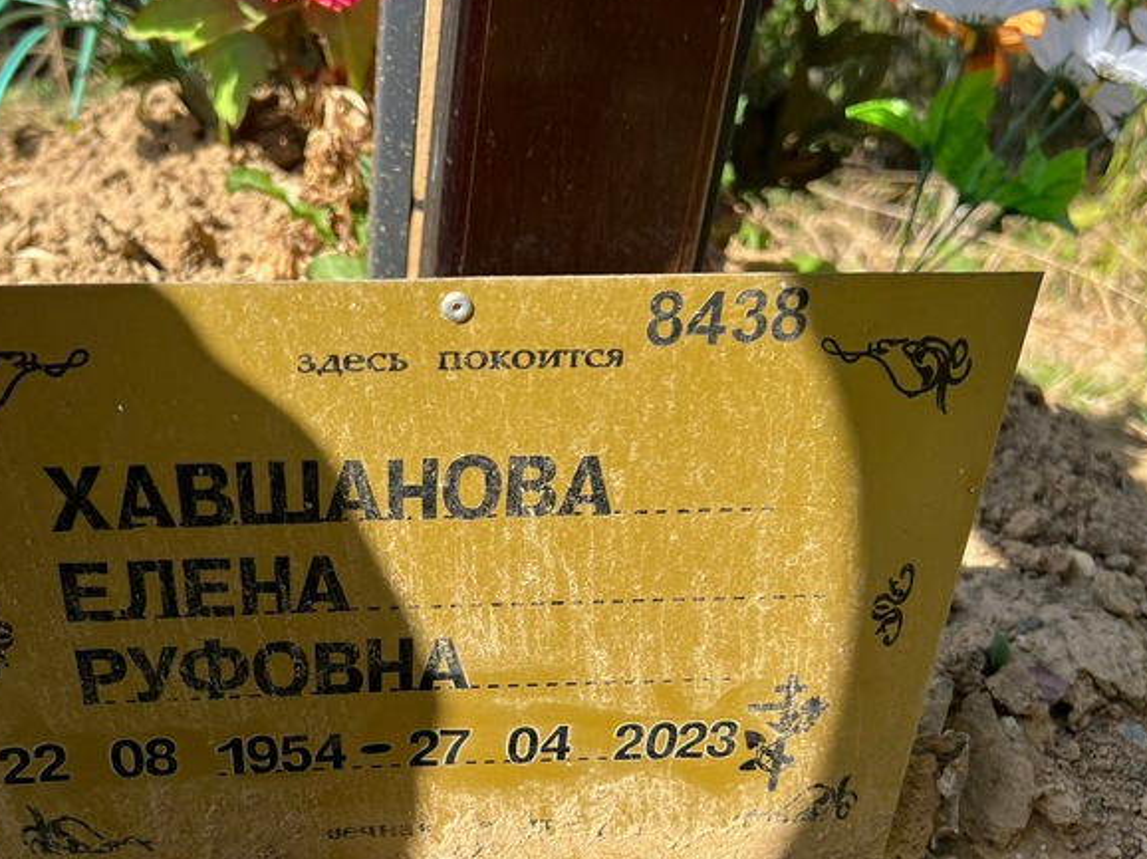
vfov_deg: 39.2
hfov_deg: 51.0
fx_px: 1192
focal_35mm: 36
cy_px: 565
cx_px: 446
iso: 50
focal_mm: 5.7
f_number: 1.5
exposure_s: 1/1135
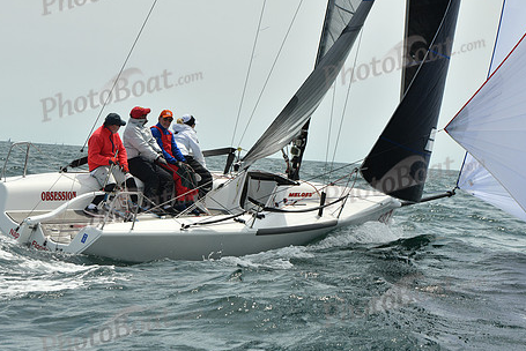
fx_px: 1769
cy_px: 136
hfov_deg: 16.9
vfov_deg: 11.3
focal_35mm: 121
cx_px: 264
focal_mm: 95
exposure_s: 1/1250
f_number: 9
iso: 320
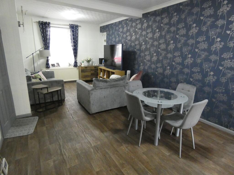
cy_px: 88
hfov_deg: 81.7
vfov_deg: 66.0
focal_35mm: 20
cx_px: 117
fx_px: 135
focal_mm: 3.6
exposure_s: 1/40
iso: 1600
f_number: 2.8
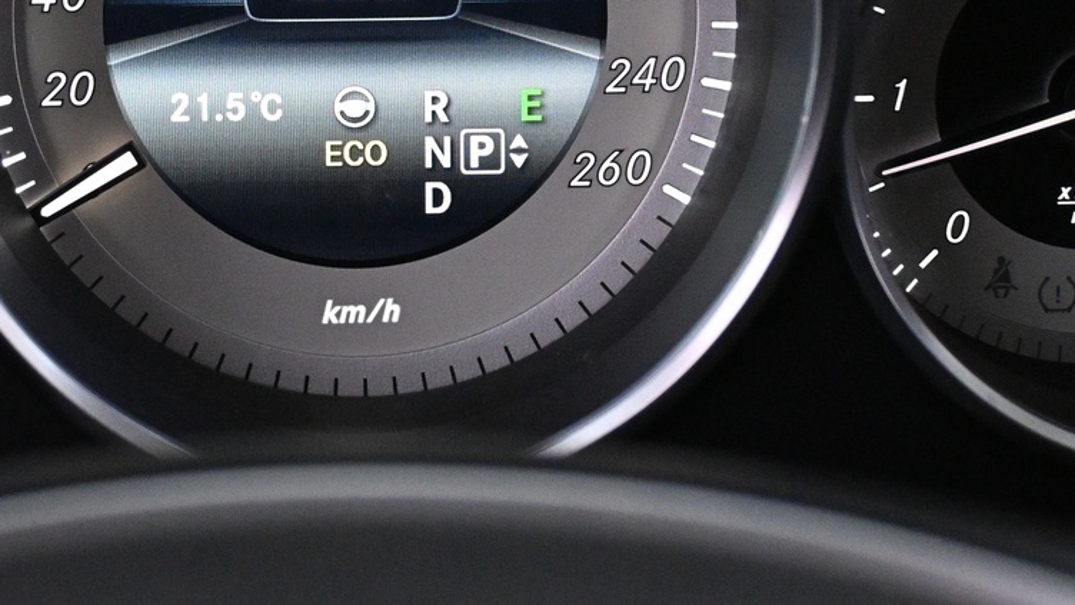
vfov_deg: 13.4
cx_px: 367
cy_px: 56
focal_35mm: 90
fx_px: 2557
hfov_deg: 23.6
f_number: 4.5
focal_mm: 26.5
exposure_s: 1/50
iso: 4000
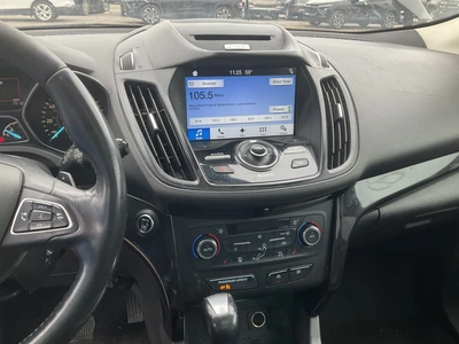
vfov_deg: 48.2
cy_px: 172
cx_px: 230
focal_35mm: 29
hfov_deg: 61.7
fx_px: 385
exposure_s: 1/122
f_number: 1.8
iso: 32
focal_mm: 3
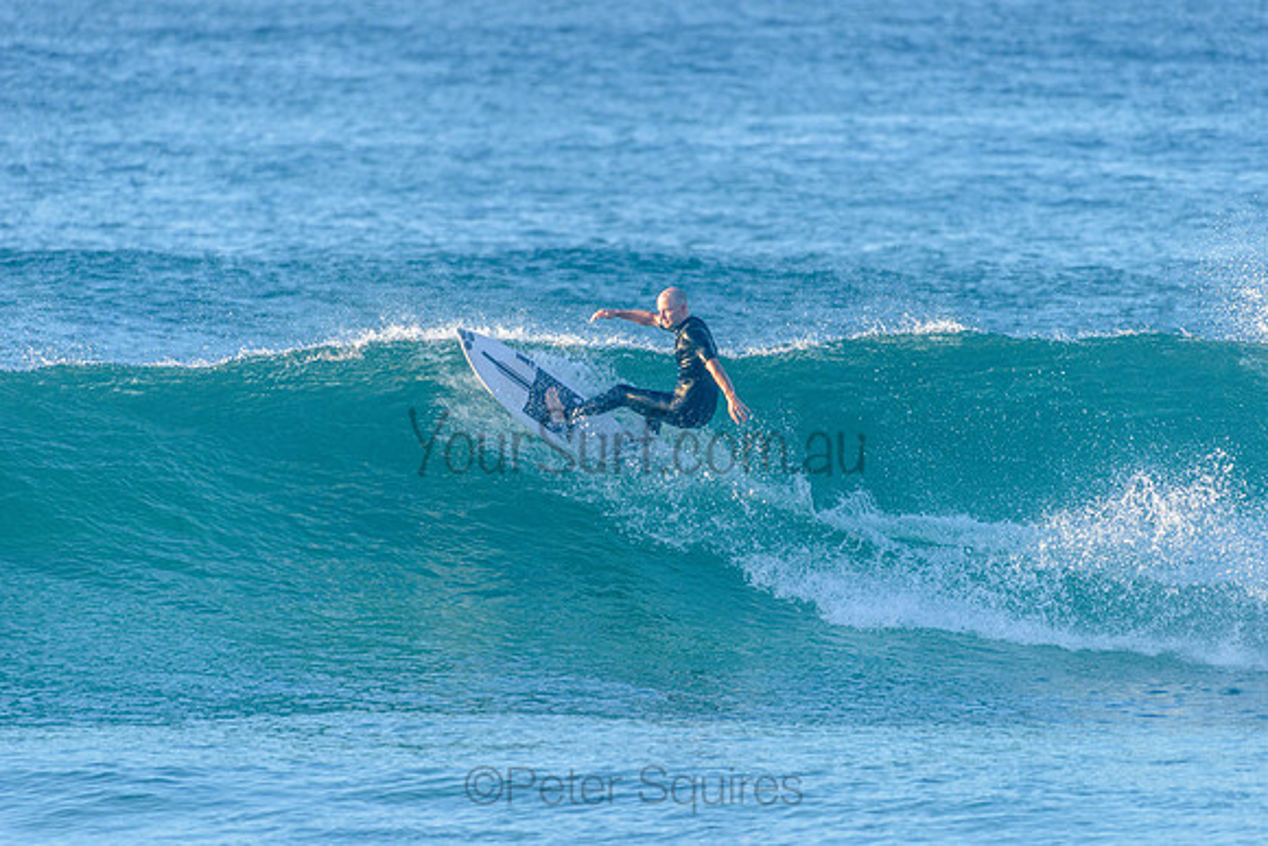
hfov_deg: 4.1
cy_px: 423
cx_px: 634
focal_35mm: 500
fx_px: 17614
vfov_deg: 2.8
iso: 640
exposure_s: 1/2000
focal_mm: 500
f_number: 5.6
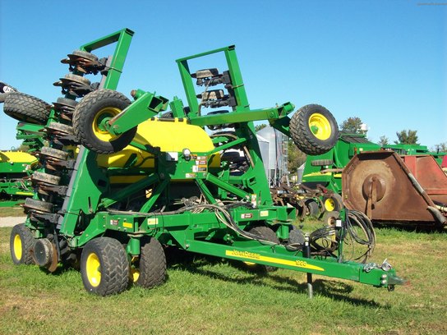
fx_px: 581
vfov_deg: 32.2
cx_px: 224
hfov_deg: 42.1
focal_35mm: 45
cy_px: 168
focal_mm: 7.6
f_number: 5.4
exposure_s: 1/386
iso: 80
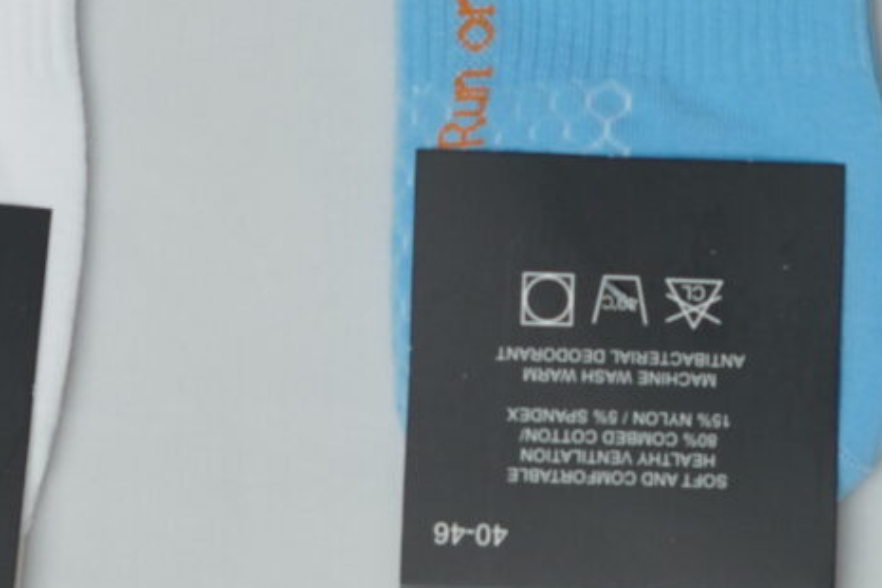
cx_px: 541
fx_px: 6737
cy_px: -155
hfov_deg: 7.5
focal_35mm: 275
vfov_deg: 5.0
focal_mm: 50
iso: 320
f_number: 6.3
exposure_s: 1/200
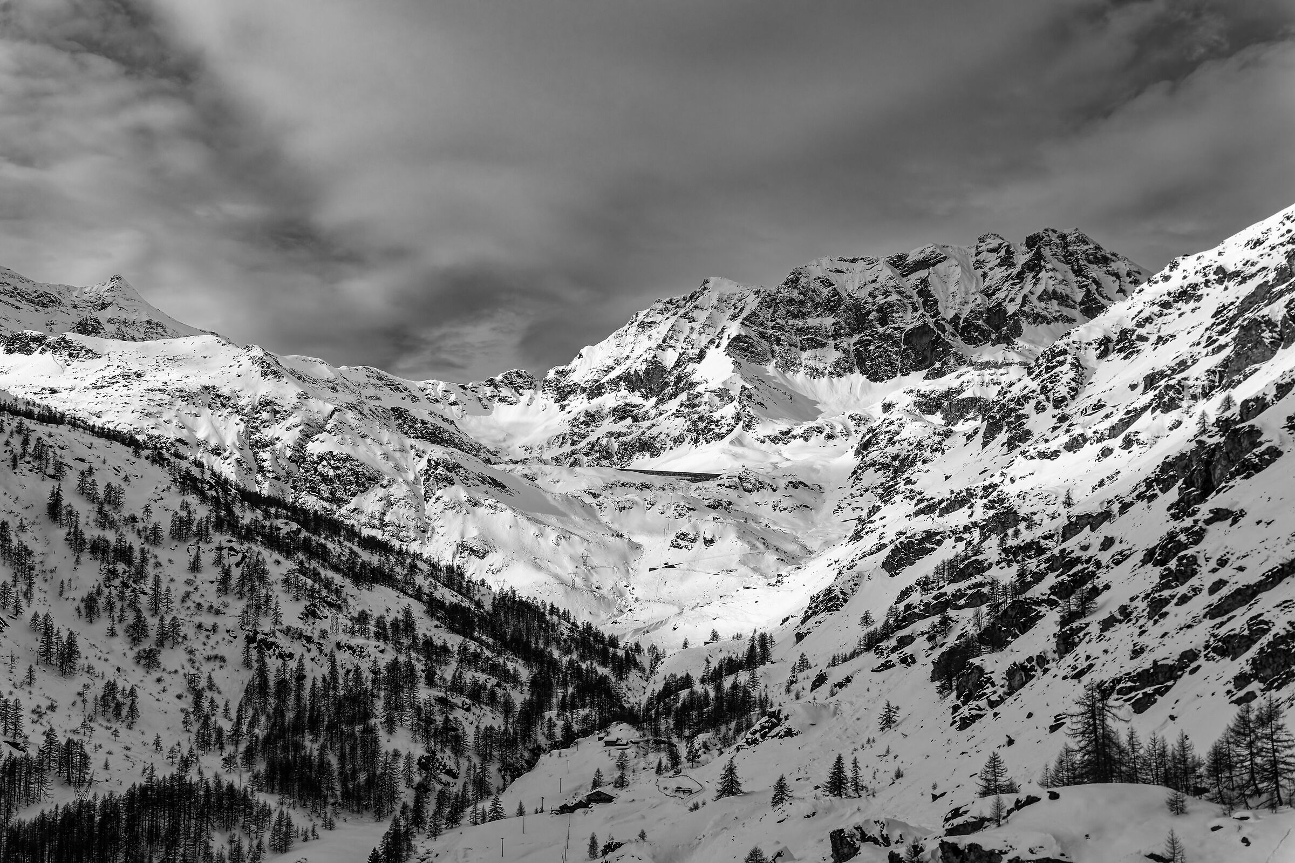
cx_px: 648
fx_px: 1438
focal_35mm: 40
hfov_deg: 48.5
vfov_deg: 33.4
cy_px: 432
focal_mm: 27
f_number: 5.6
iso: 125
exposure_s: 1/3200
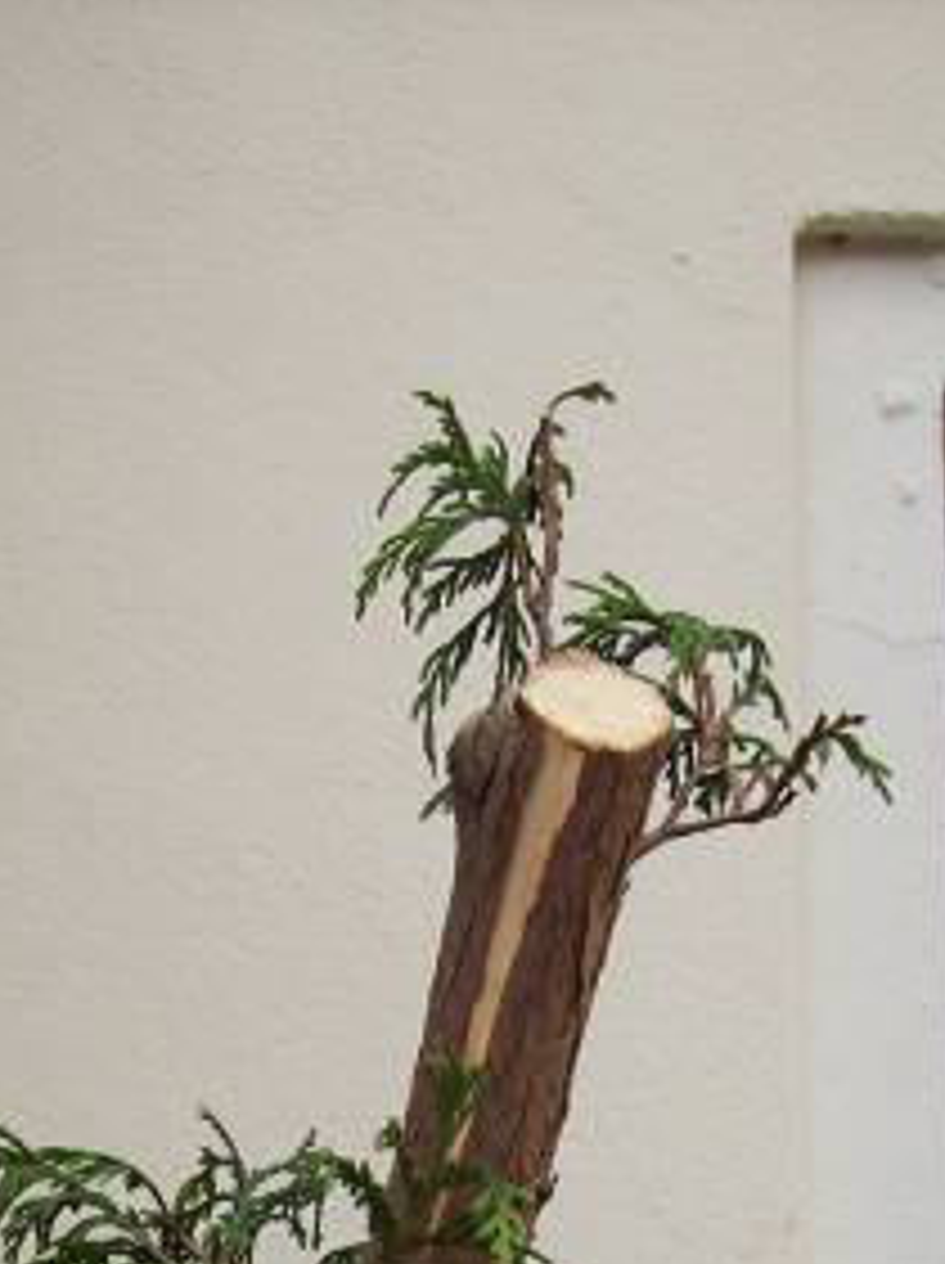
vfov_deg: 23.9
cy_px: 1345
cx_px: 387
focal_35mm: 77
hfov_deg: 19.1
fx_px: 2809
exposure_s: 1/205
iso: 80
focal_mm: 6
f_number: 2.7
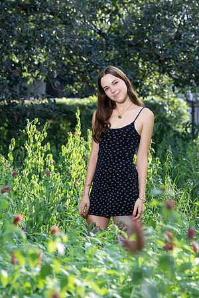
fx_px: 1202
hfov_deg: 9.5
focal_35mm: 145
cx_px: 100
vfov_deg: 14.2
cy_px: 149
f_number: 8
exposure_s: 1/200
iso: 640
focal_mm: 145
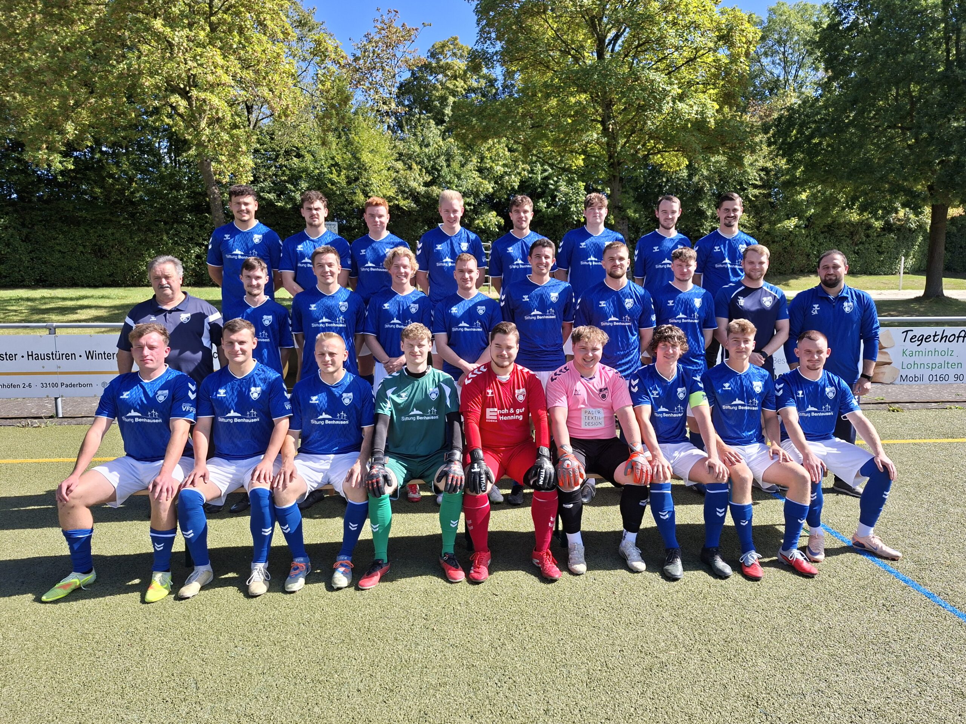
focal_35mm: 23
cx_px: 483
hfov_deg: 73.9
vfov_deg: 58.9
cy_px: 362
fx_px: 642
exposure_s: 1/1290
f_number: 1.8
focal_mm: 5.54
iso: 50
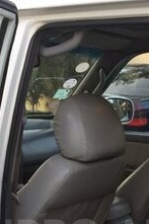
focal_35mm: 90
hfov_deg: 15.2
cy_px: 235
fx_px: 560
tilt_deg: -18.3
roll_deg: -0.3
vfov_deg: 21.7
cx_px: 65
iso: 32
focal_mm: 4.15
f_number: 2.2
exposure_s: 1/33
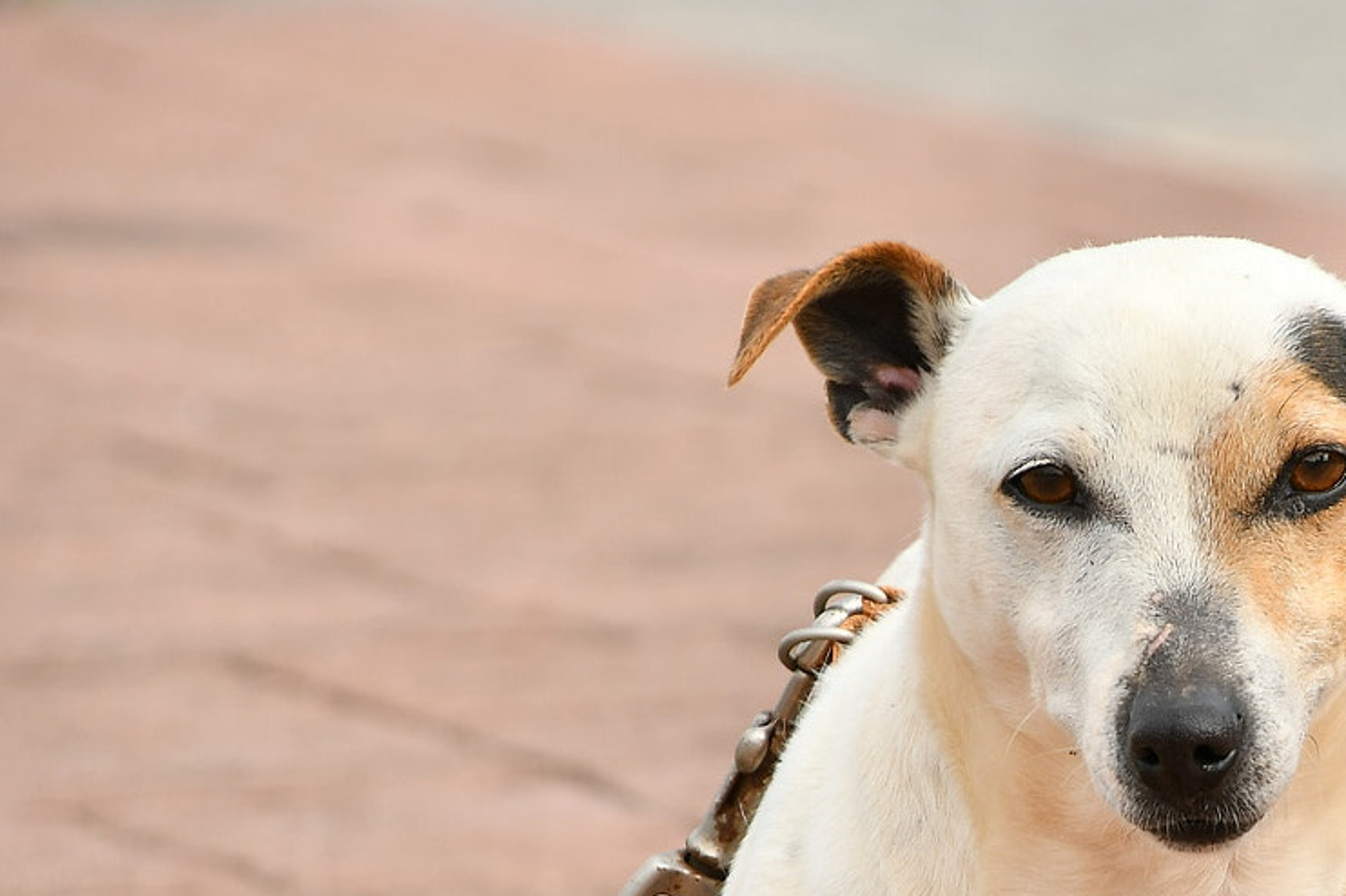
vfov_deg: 2.1
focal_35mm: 647
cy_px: 912
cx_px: 1437
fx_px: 24179
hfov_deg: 3.2
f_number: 10
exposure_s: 1/125
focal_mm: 200
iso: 100
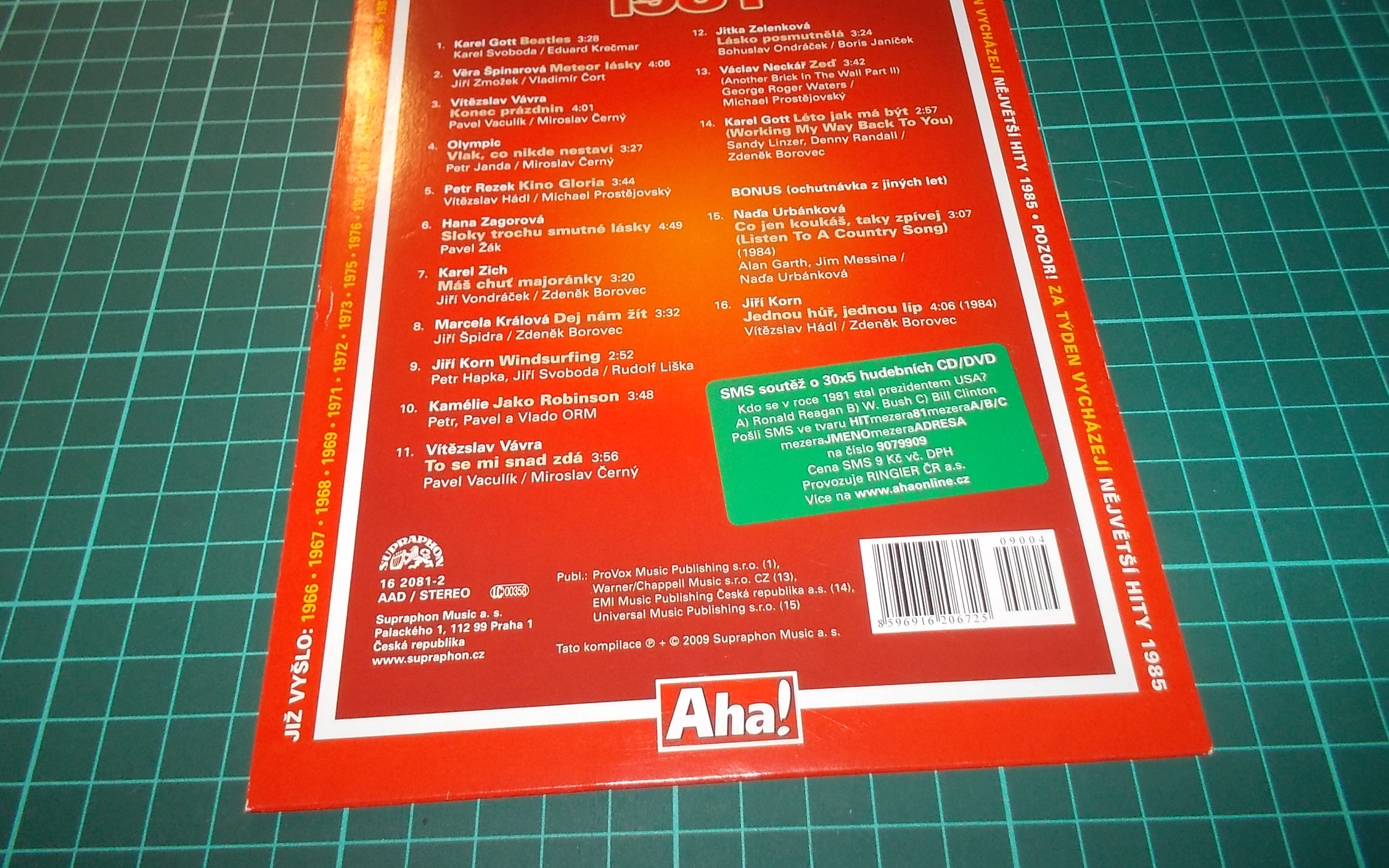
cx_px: 694
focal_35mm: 31
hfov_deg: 61.2
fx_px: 1173
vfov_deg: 40.4
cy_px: 350
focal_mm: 4.1
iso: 200
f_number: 3.3
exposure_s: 1/30
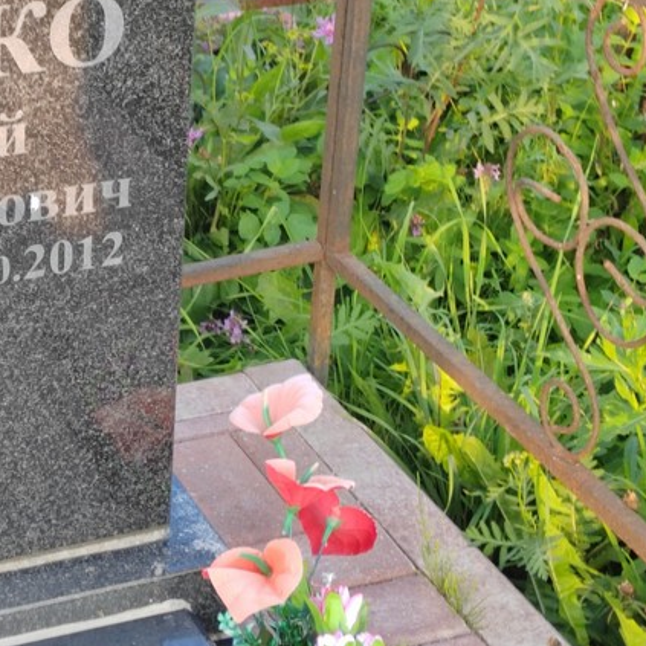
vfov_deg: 17.0
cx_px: 47
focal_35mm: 102
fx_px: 2154
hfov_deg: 16.8
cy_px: 200
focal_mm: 5.52
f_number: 1.9
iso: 100
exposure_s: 1/100
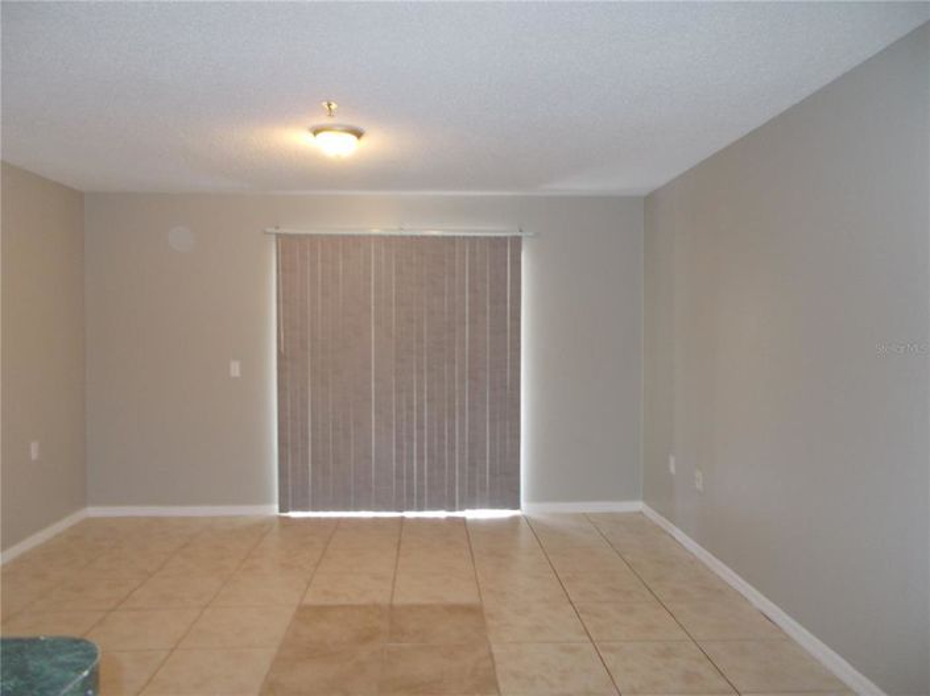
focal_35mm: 26
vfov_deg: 53.0
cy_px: 348
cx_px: 465
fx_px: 698
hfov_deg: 67.3
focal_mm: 4.6
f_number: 3.2
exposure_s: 1/25
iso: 200
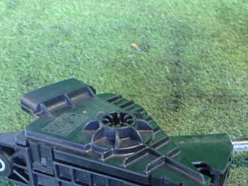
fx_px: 380
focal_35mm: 53
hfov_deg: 35.5
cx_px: 179
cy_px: 148
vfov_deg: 27.0
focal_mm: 5.4
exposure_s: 1/30
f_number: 2.3
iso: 800
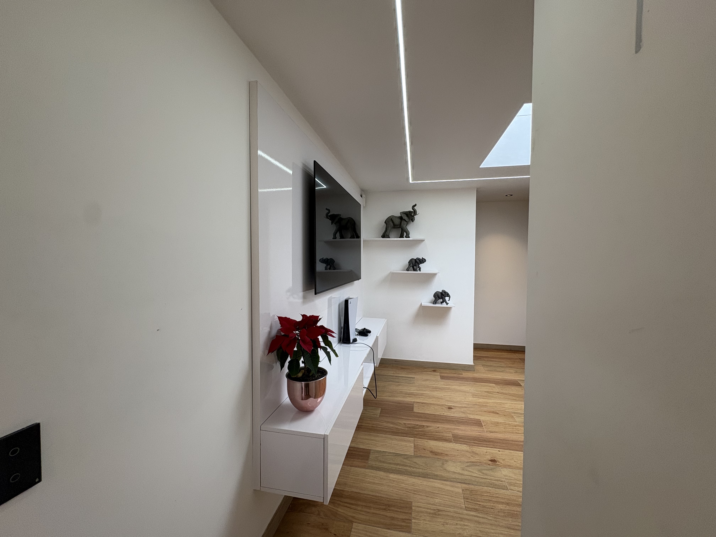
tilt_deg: -0.7
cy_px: 268
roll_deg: +0.6
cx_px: 358
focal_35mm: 14
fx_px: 290
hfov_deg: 102.1
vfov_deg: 85.7
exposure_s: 1/120
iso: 125
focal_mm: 2.22
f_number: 2.2
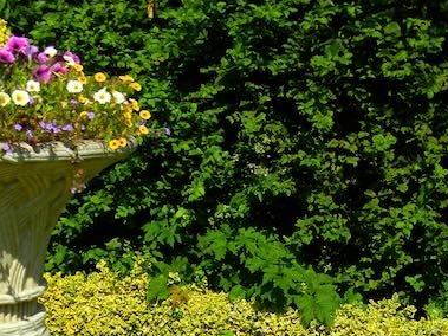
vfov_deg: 17.3
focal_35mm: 81
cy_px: 415
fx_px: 1048
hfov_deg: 23.1
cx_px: -1
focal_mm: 5.4
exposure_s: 1/606
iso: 160
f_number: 7
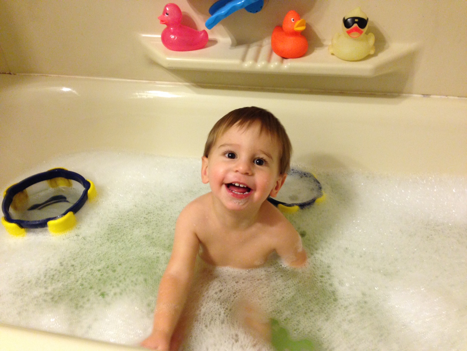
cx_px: 234
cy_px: 176
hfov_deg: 55.4
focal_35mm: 33
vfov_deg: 42.9
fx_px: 445
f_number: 2.4
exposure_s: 1/20
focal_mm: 4.12
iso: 200
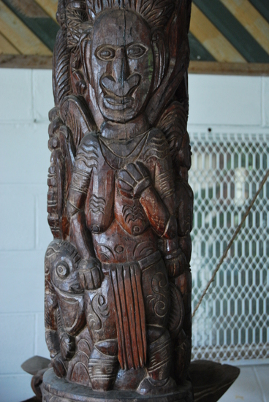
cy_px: 201
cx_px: 134
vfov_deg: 29.2
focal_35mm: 69
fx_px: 771
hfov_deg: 19.8
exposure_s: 1/30
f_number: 5.3
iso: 720
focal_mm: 46
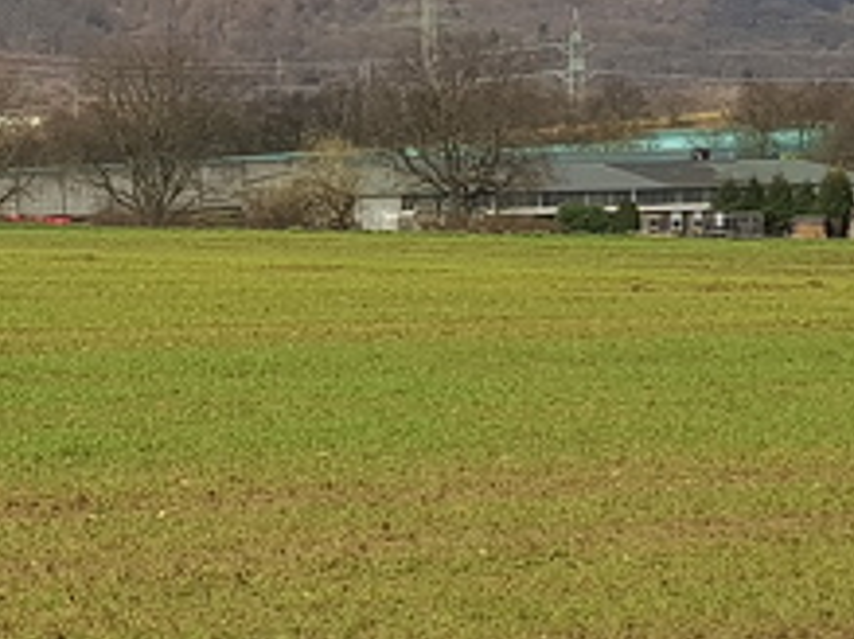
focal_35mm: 94
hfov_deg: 20.1
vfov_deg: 15.6
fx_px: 2318
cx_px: -47
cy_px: 113
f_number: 1.7
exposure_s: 1/1980
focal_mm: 4.2
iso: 40
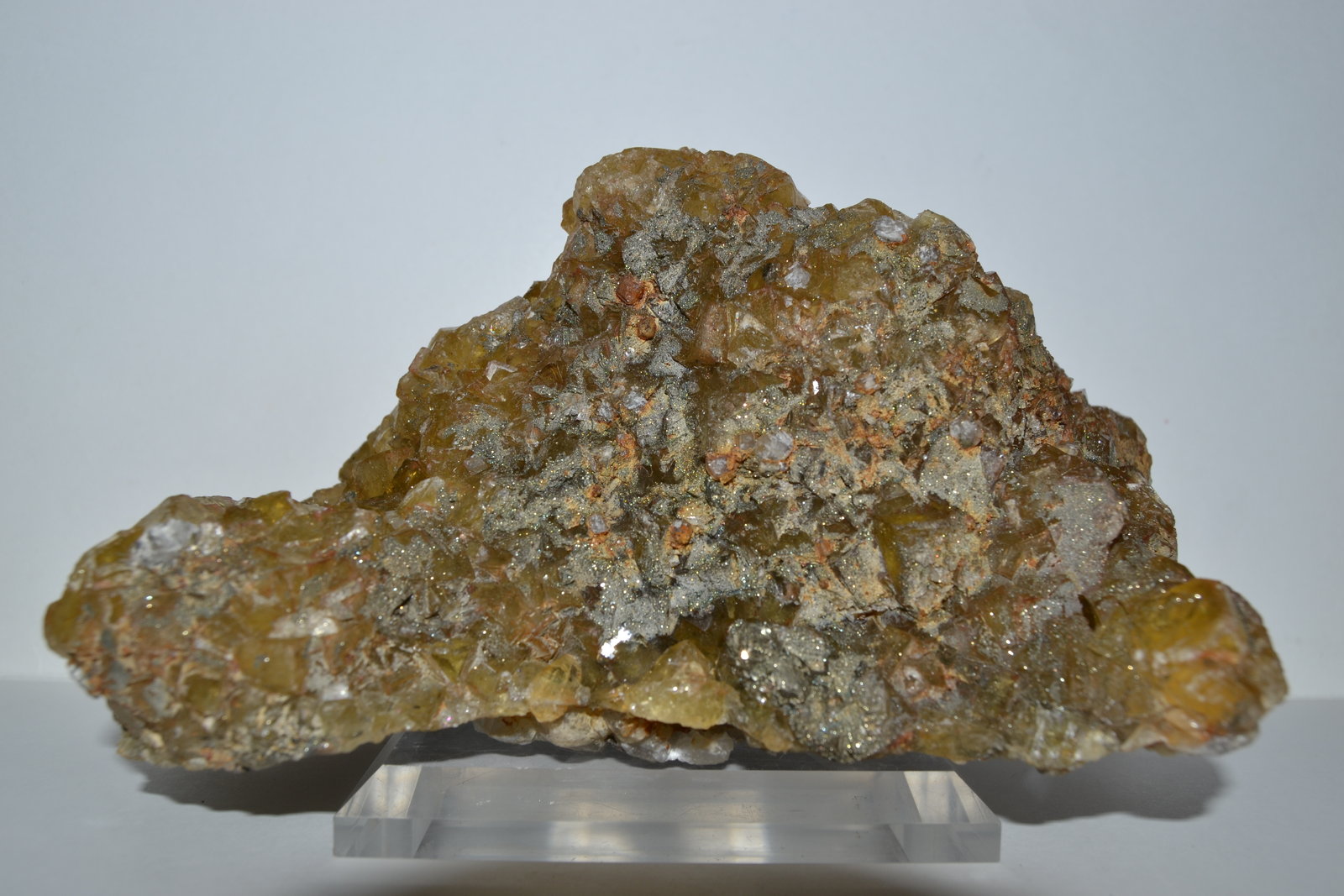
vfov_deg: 40.0
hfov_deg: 57.2
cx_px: 672
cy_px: 448
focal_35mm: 33
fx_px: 1232
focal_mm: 22
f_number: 8
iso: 100
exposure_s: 1/60
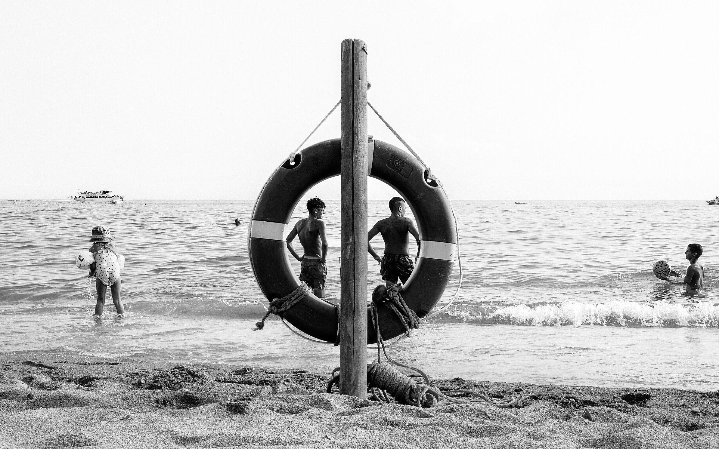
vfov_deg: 29.9
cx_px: 360
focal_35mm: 43
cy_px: 240
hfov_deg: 46.2
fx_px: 843
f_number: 16
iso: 560
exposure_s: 1/250
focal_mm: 28
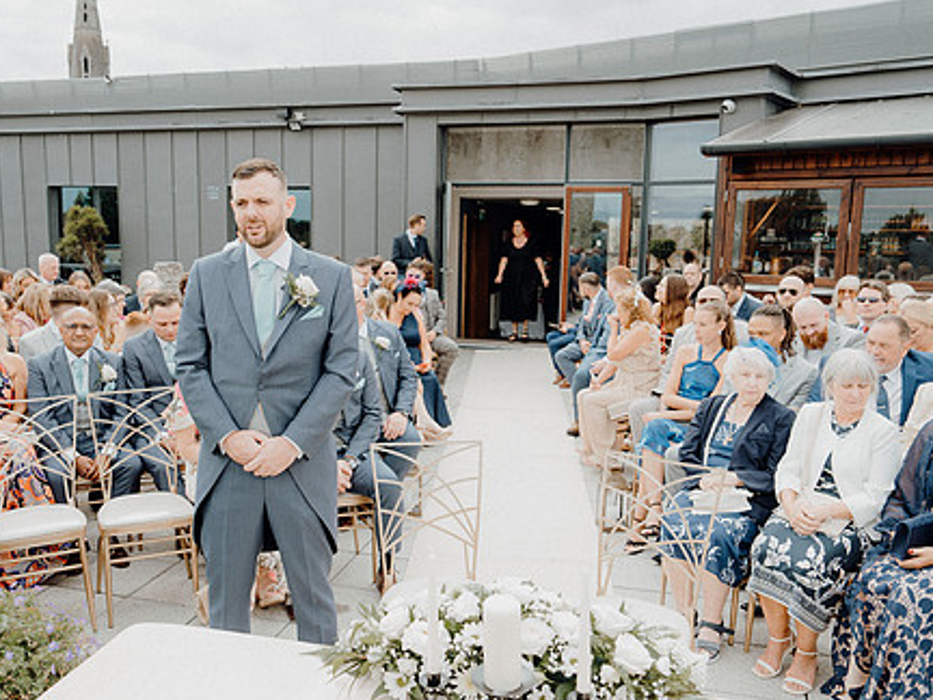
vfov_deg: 45.4
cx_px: 410
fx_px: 836
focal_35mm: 31
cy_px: 362
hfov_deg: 58.2
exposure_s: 1/500
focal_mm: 24
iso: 125
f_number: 3.5
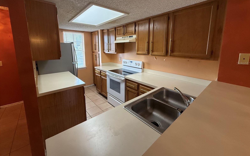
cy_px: 63
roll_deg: +0.2
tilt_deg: -8.0
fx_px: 102
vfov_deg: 74.0
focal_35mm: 15
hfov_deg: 101.5
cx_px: 125
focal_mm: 2.22
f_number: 2.2
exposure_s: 1/120
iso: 400
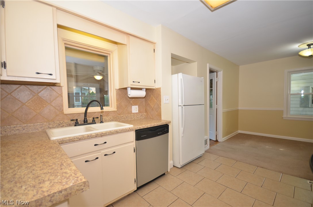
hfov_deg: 100.5
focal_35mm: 15
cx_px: 156
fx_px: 130
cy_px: 104
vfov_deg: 77.1
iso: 200
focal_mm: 10
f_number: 5
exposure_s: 1/60
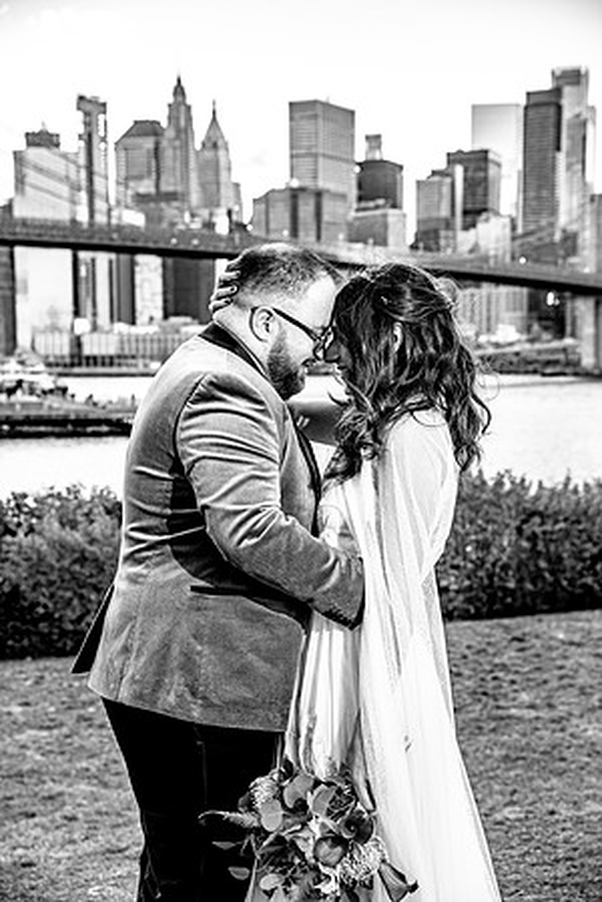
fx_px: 1630
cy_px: 451
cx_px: 301
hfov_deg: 20.9
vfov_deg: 31.0
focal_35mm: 65
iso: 125
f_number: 5
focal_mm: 65
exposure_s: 1/125
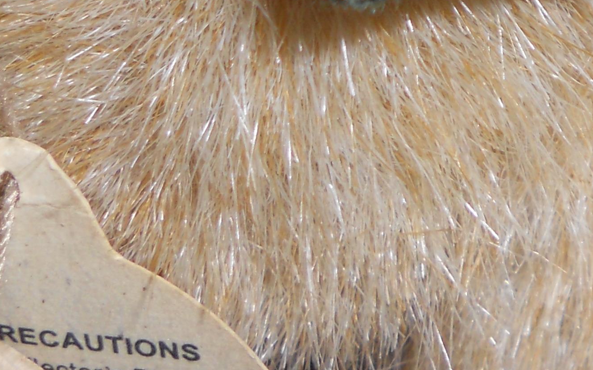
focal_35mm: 102
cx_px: 810
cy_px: -286
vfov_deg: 11.9
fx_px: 1648
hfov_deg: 18.7
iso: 80
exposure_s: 1/25
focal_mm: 5.8
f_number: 8.8
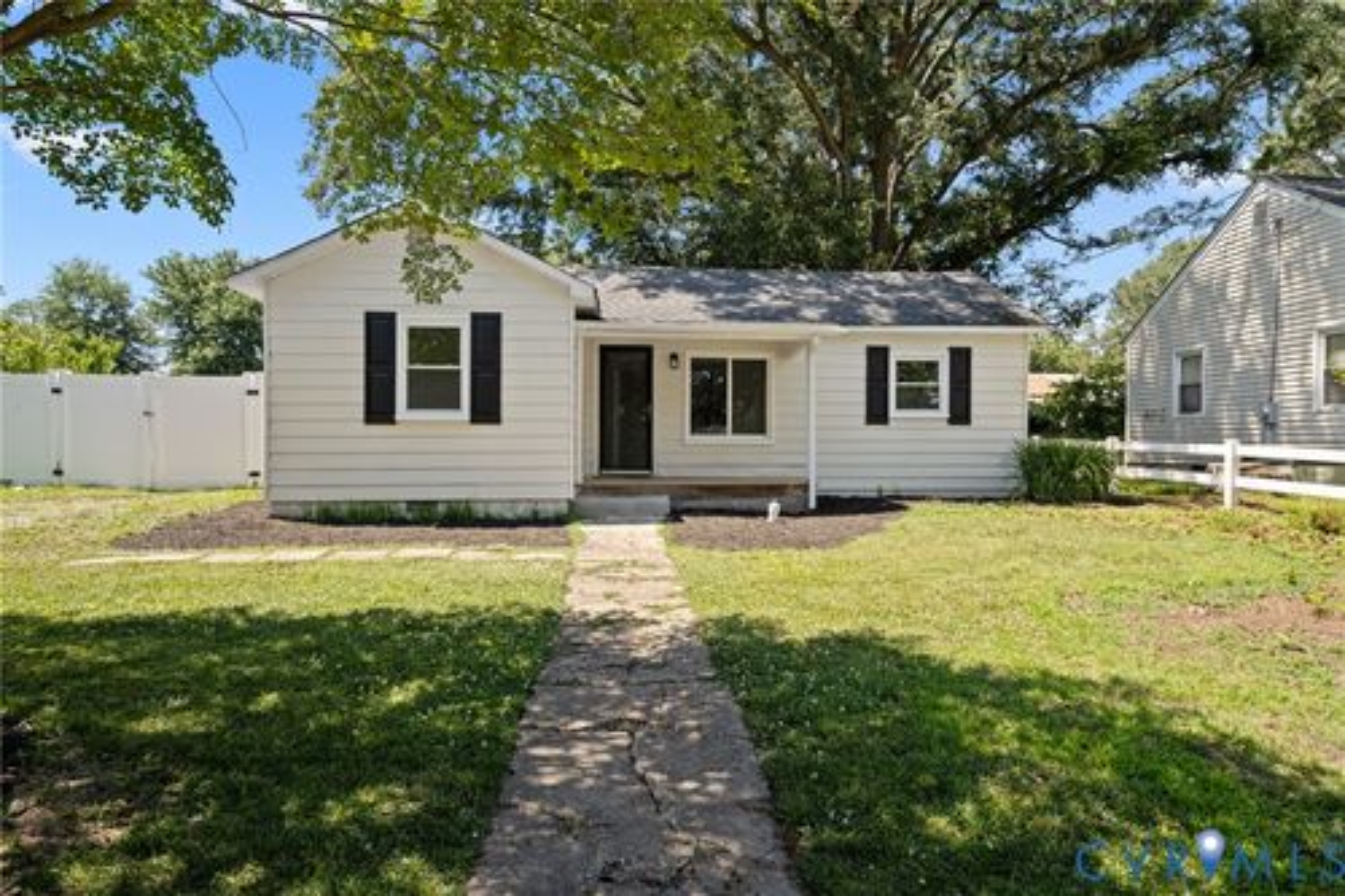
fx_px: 728
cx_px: 672
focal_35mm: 20
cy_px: 448
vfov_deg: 63.2
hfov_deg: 85.4
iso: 160
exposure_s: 1/40
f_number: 11
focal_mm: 19.5
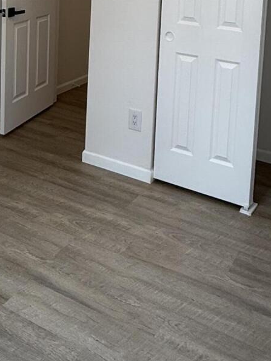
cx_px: 122
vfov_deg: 35.8
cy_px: -13
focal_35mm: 47
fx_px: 491
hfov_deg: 30.9
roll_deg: -1.7
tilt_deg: -3.4
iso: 100
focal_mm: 2.22
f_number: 2.2
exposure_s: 1/120
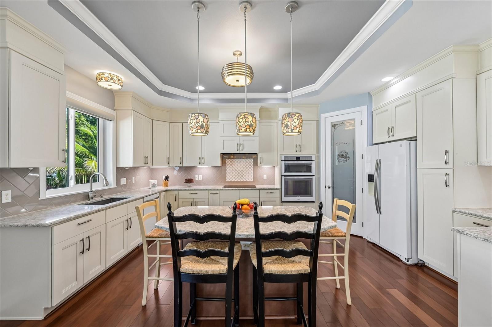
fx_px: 191
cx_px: 246
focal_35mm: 14
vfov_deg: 81.2
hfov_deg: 104.3
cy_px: 164
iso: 400
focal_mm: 14
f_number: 8
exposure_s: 1/40
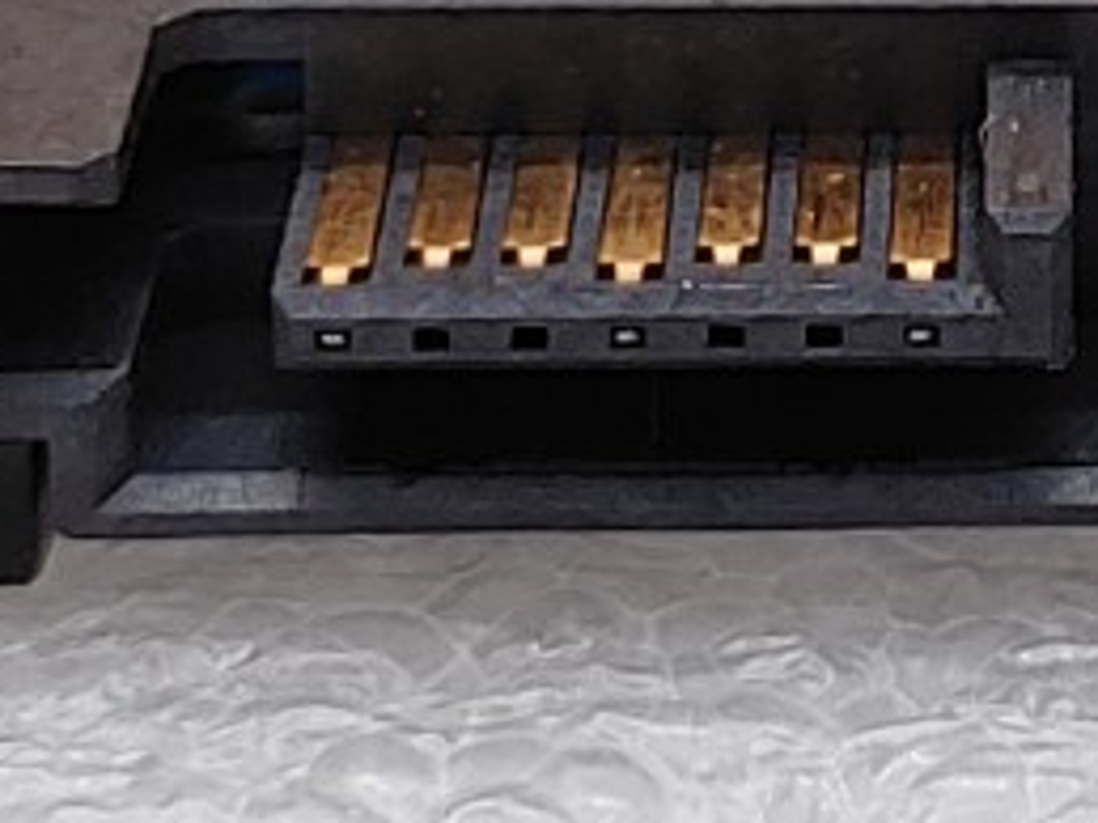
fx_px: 6341
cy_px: -318
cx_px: 1123
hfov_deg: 9.8
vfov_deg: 7.3
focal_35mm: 200
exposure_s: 1/127
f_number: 1.8
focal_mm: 4.36
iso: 50
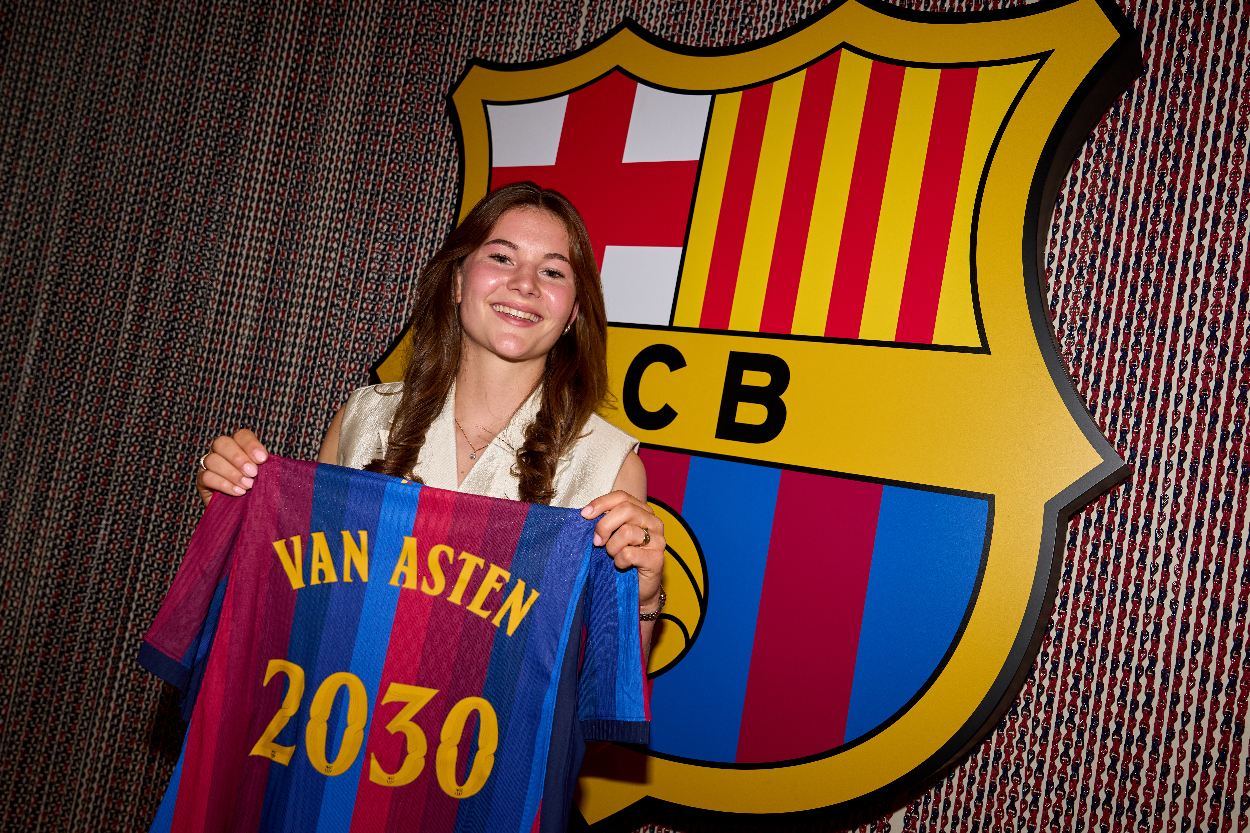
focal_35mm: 26
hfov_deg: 69.4
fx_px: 903
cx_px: 634
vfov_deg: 49.6
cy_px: 411
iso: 400
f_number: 4
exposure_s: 1/250
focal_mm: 25
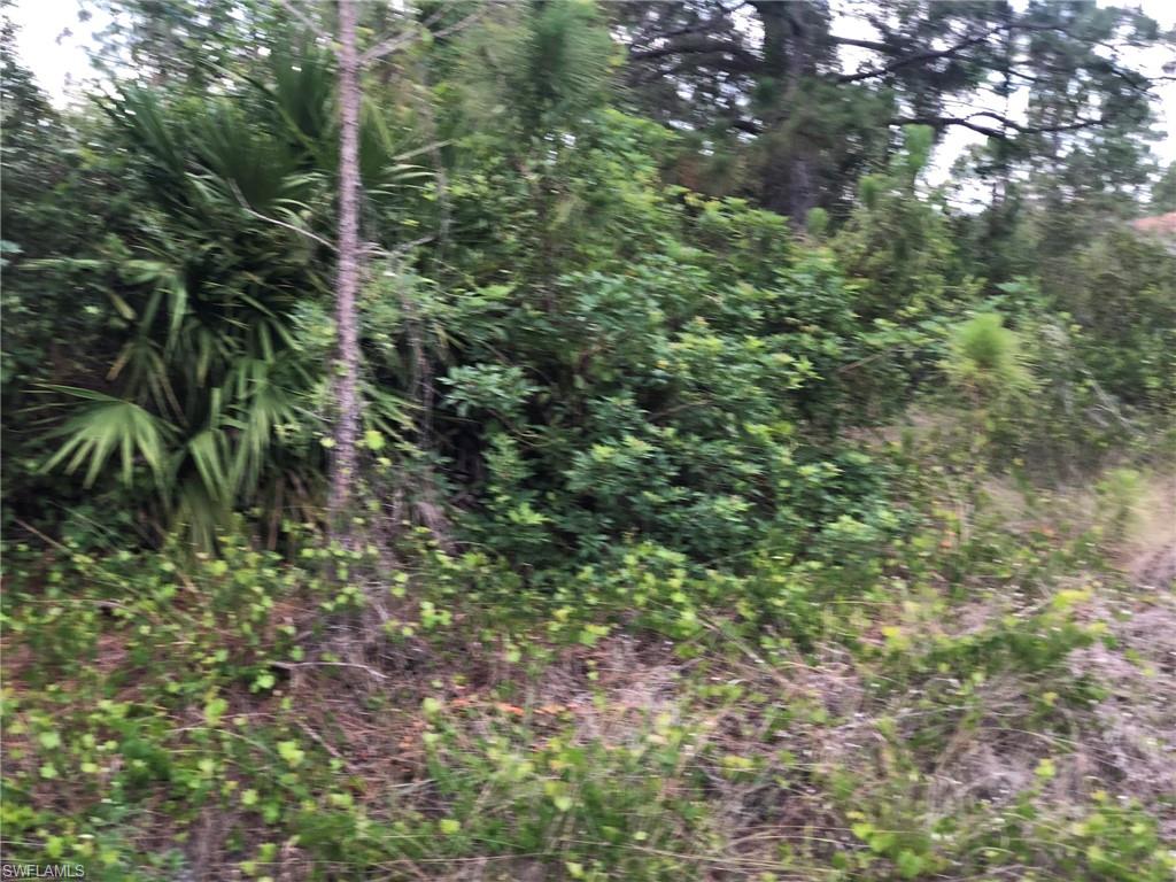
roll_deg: +3.6
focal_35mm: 57
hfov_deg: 33.8
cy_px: 441
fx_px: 1936
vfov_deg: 25.7
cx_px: 588
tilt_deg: -4.6
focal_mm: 6.6
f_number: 2.8
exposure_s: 1/60
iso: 25
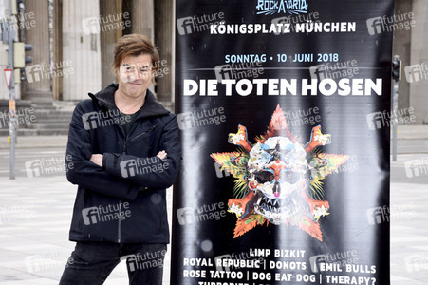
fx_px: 1069
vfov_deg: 15.2
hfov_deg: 22.6
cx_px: 214
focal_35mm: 90
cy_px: 142
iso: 200
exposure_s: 1/125
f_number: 6.3
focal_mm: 60
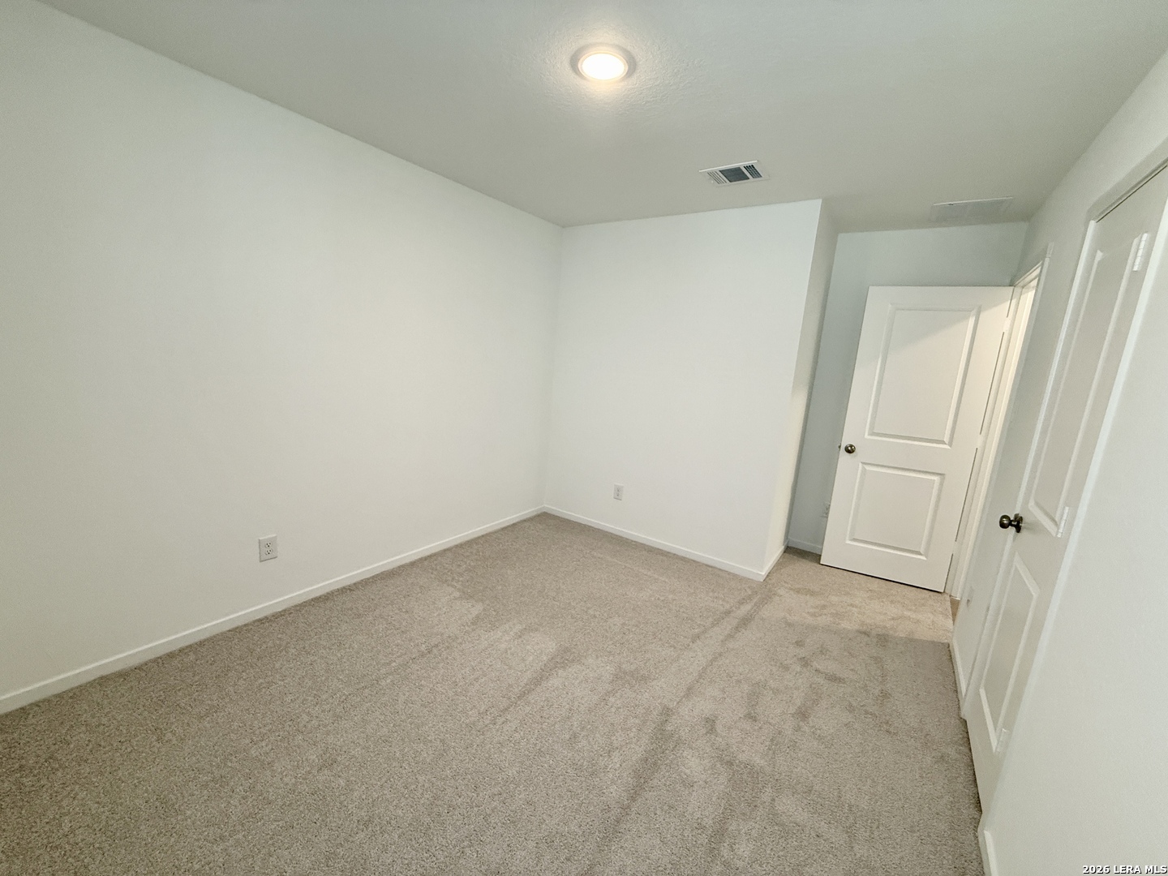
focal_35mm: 14
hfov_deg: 102.1
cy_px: 438
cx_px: 584
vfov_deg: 85.7
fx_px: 472
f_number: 2.2
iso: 250
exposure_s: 1/120
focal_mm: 2.22
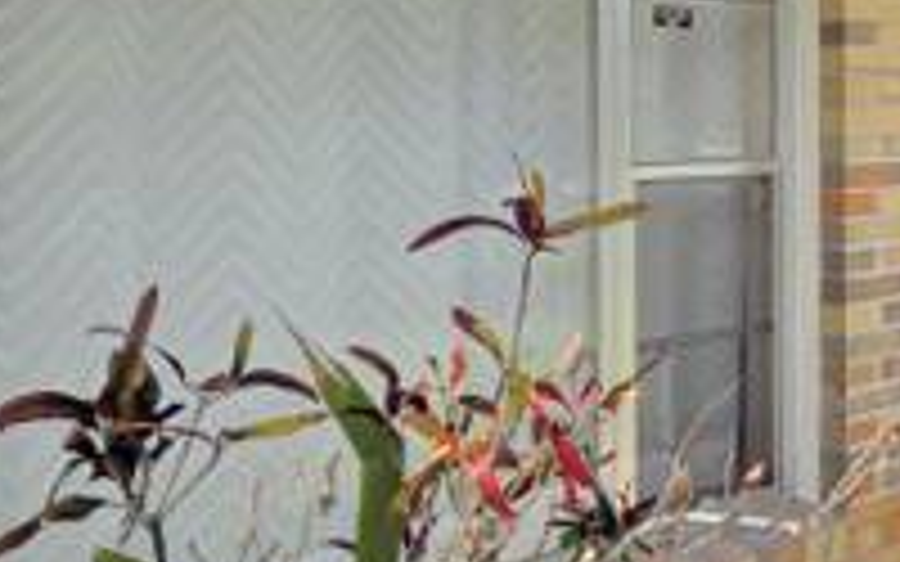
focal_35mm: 44
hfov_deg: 36.3
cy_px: 187
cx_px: 1048
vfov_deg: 29.0
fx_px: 1079
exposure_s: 1/1899
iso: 50
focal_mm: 2.2
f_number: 2.2
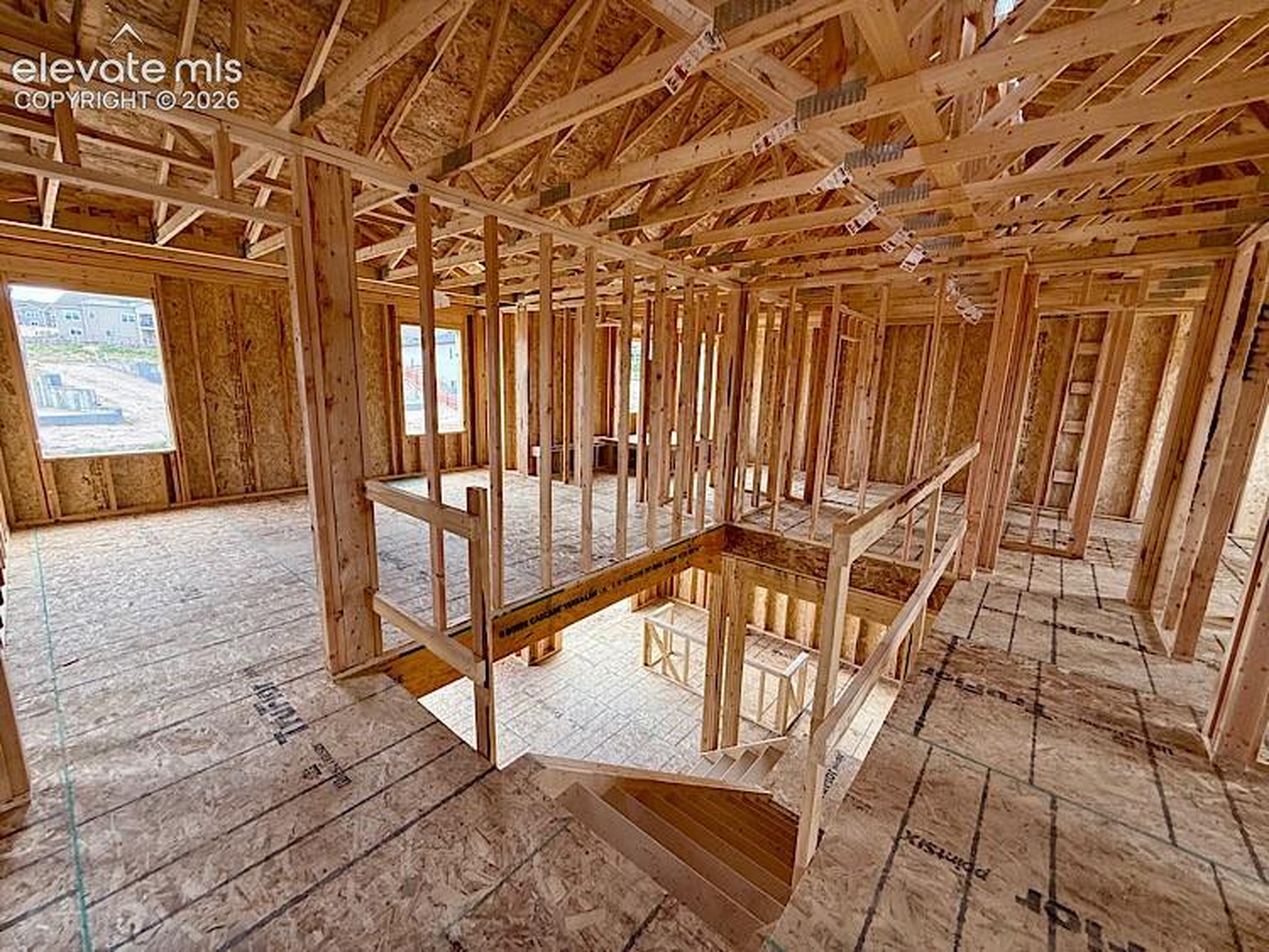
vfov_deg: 85.7
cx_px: 634
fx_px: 513
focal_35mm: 14
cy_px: 476
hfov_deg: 102.0
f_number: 2.2
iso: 80
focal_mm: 2.22
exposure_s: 1/99
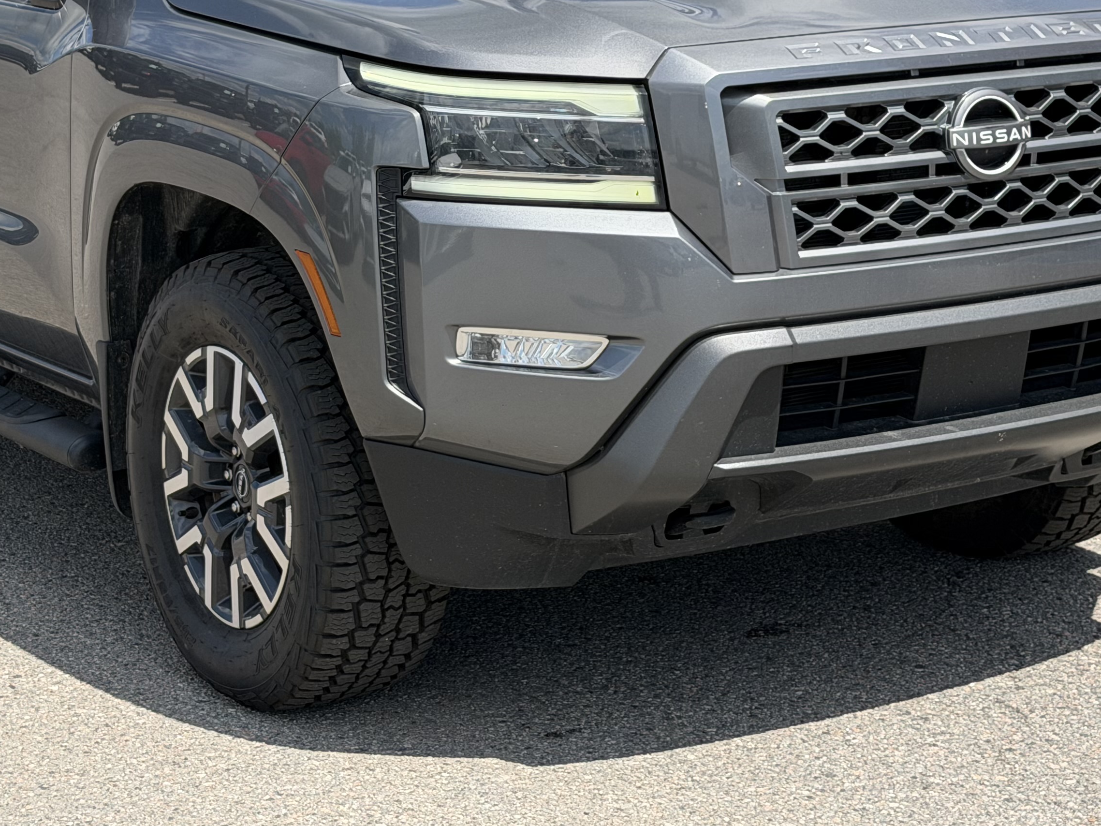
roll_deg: +0.4
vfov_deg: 17.2
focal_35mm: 85
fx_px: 2704
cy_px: 126
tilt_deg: -5.7
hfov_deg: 23.0
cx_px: 438
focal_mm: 6.76
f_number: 1.78
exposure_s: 1/3096
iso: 64
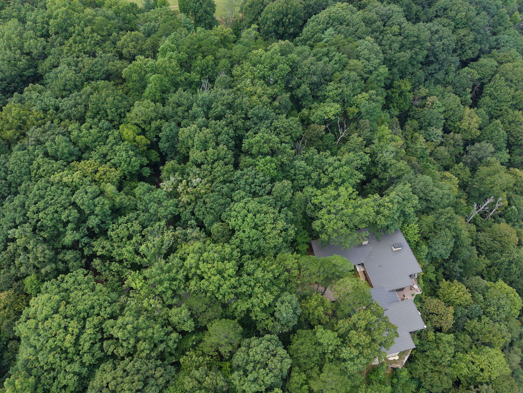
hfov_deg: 69.4
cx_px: 258
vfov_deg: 54.9
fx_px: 378
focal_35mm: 25
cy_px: 204
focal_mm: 8.67
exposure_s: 1/500
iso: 100
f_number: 1.8
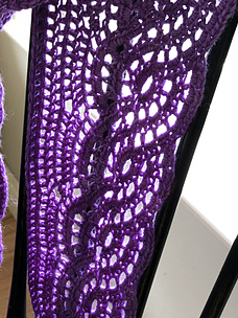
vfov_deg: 32.7
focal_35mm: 59
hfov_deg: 24.4
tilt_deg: -36.8
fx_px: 541
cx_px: 48
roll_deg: -1.6
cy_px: 160
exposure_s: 1/15
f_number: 1.8
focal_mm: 3.99
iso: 40
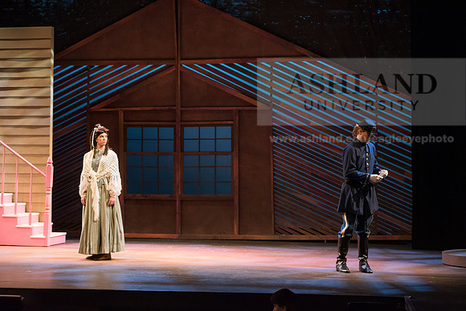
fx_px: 1165
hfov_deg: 22.6
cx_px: 233
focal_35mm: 90
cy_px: 156
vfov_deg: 15.2
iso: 5000
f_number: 4
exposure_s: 1/320
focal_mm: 90
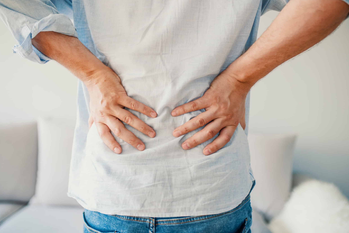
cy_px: 114
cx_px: 171
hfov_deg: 53.1
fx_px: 349
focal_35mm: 36
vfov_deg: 36.9
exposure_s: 1/160
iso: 320
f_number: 2.2
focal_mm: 35
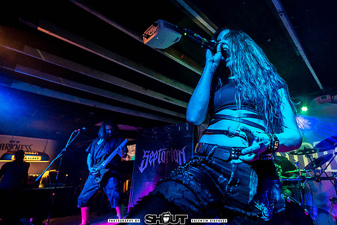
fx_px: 178
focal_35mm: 19
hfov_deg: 85.7
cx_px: 205
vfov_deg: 64.5
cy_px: 104
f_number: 3.2
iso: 2500
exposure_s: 1/250
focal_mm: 14
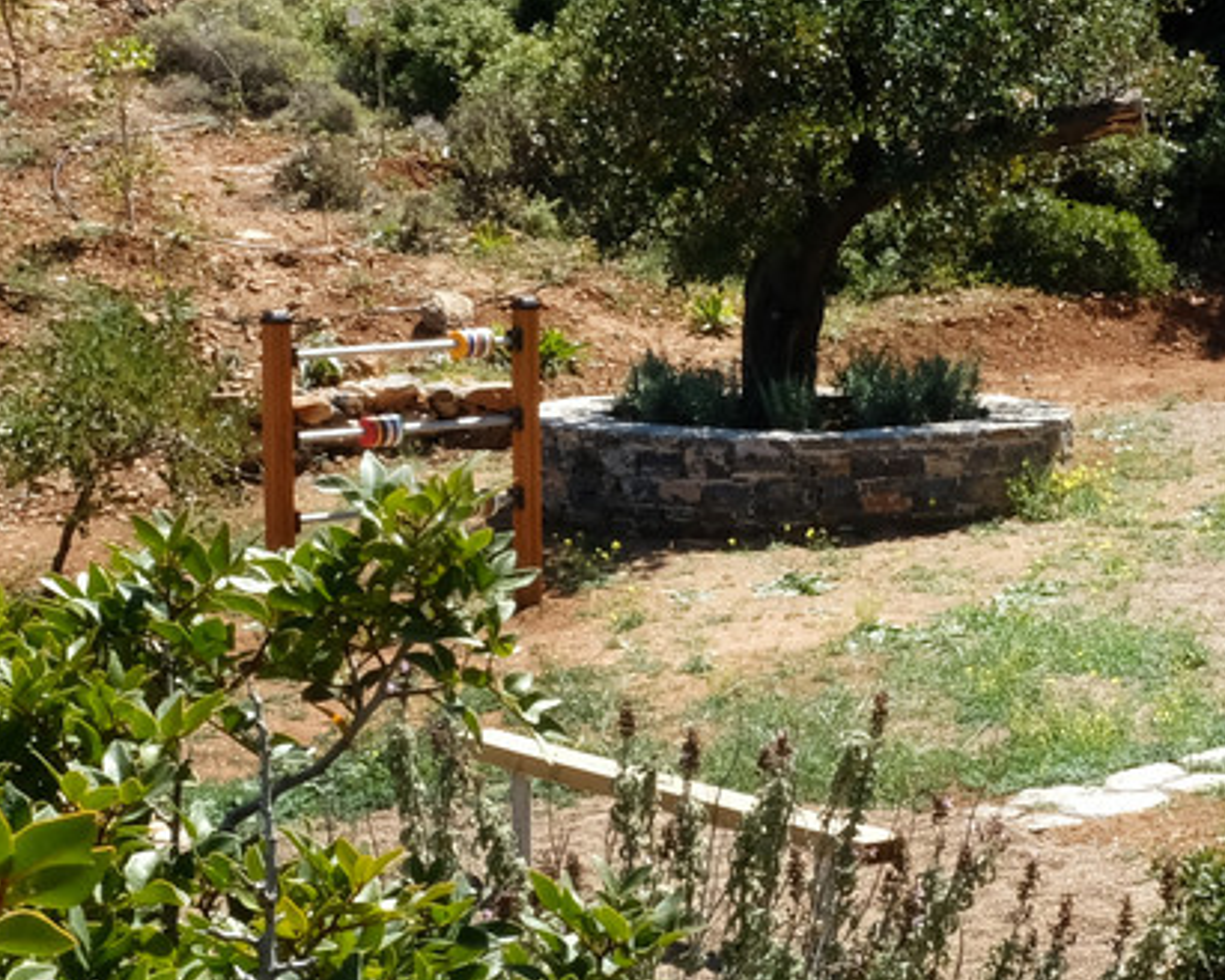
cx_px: 1273
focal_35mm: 106
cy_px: 514
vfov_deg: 14.5
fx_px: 3844
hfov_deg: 17.6
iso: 100
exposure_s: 1/14
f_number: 22
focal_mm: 19.6
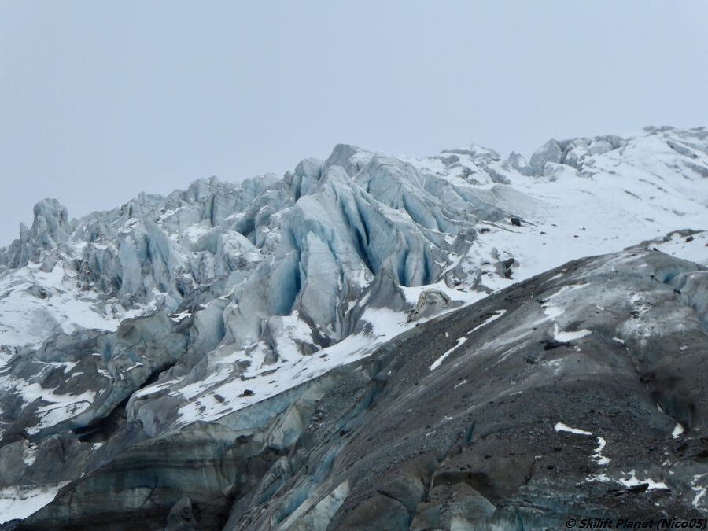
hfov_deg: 7.2
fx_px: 5665
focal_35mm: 277
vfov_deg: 5.4
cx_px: 354
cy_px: 266
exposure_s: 1/400
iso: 80
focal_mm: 44.8
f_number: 5.6
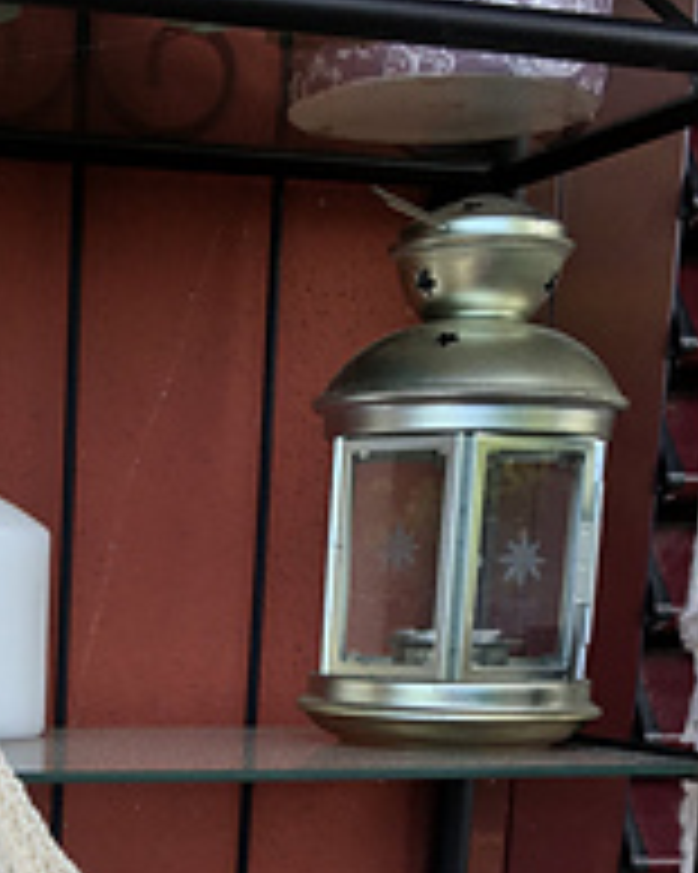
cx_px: -56
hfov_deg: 20.1
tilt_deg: -10.4
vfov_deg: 24.2
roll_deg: -2.3
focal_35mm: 73
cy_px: 976
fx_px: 1887
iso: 25
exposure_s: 1/234
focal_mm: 4.15
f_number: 2.2
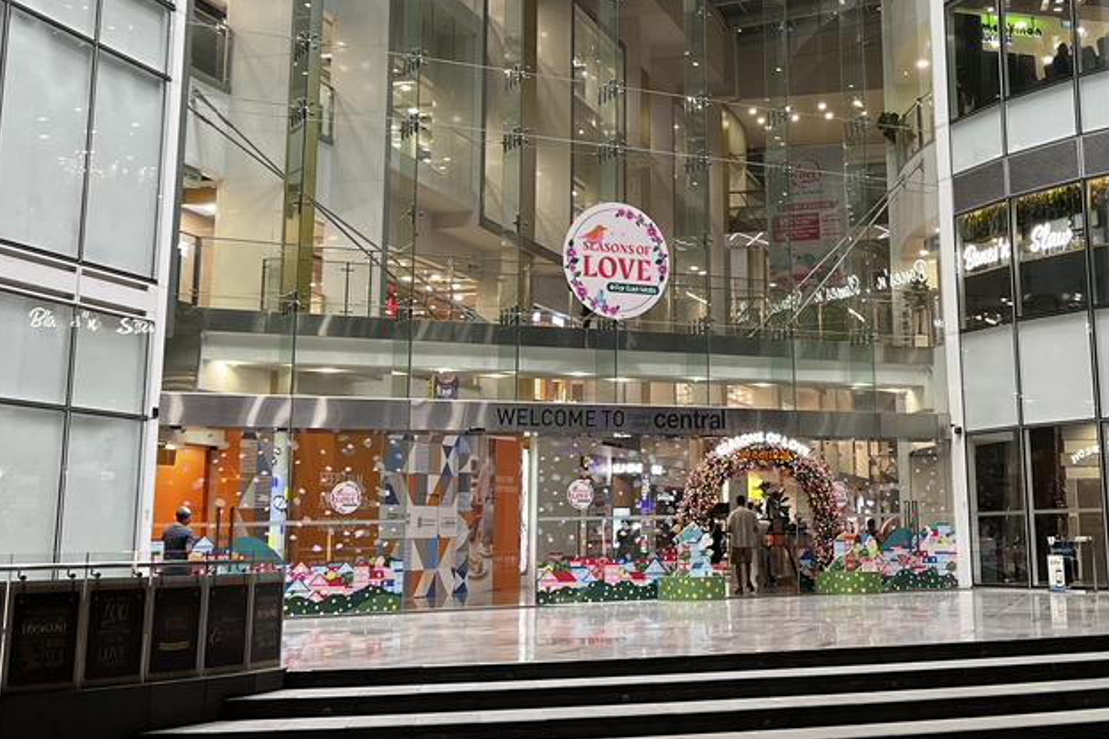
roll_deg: +1.3
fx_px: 1602
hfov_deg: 37.7
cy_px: 169
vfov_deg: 25.6
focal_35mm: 52
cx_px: 755
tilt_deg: +12.3
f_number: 1.5
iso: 125
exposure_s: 1/100
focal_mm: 5.7
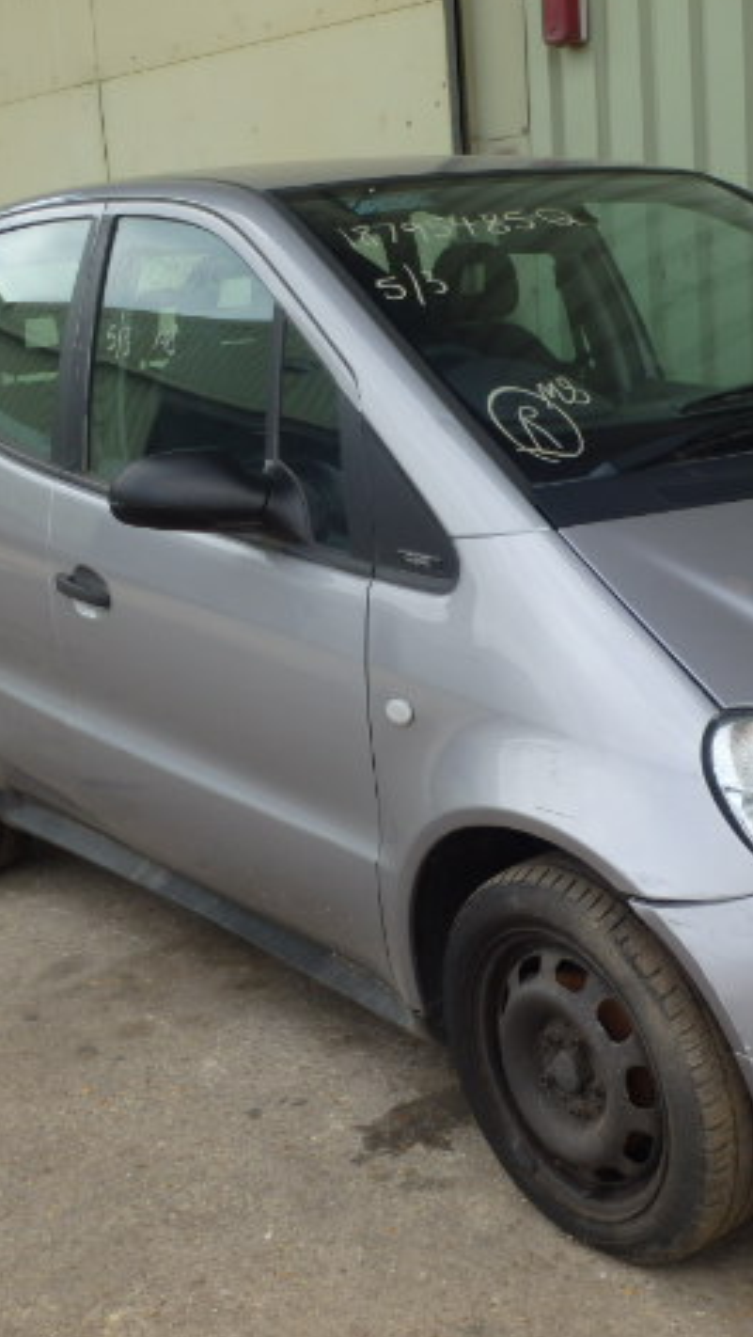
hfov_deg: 23.6
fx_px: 1773
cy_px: 663
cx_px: 623
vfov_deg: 41.3
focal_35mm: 50
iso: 125
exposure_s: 1/320
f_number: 4.4
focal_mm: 6.1
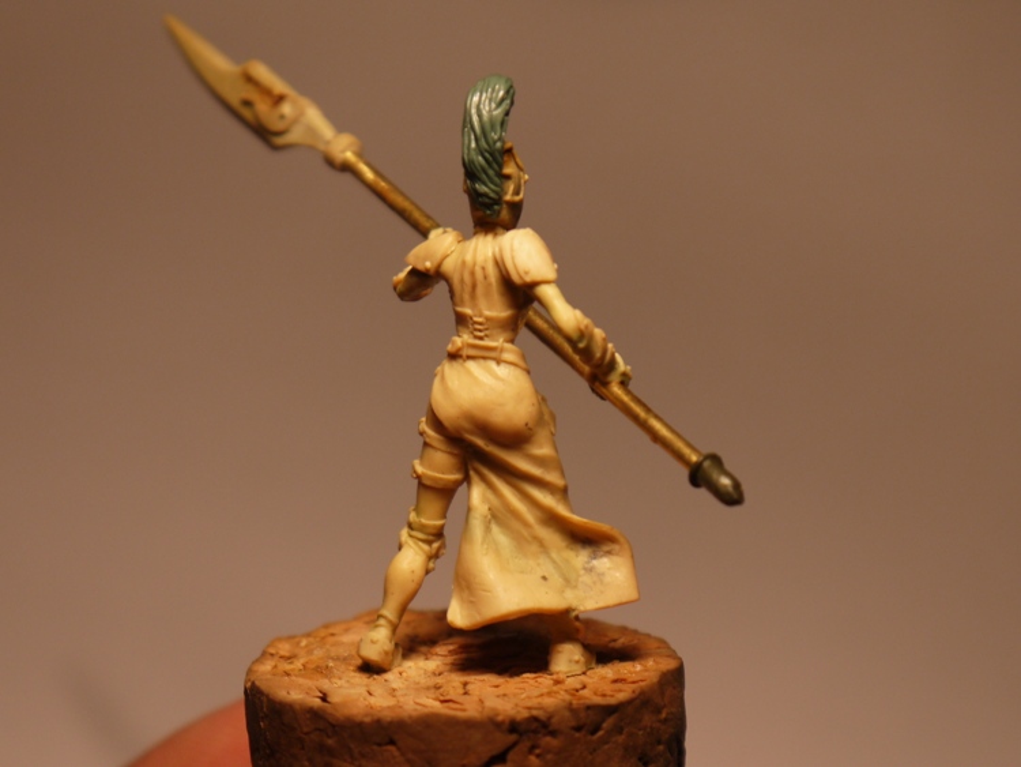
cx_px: 510
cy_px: 384
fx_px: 2124
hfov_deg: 27.0
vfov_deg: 20.5
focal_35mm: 72
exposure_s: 1/80
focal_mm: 36
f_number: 5.3
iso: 200
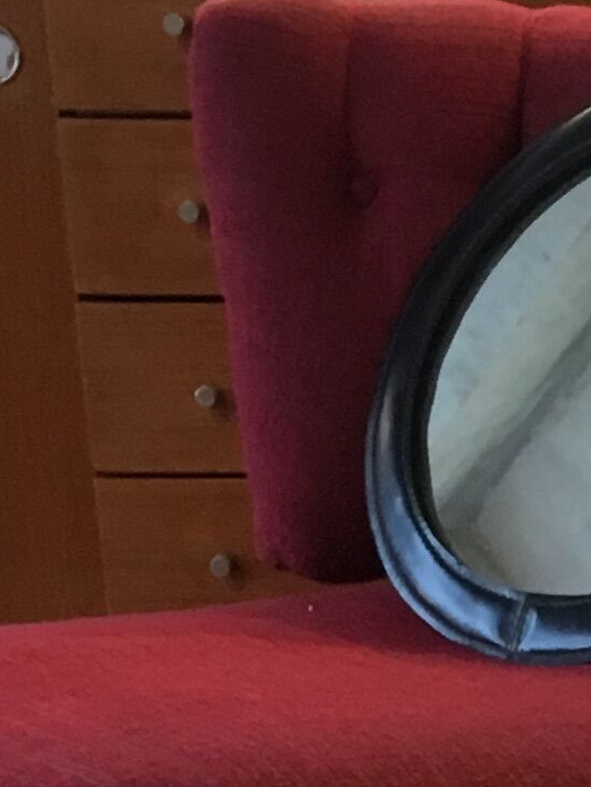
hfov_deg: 8.8
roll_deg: -0.2
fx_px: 3663
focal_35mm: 161
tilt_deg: -23.4
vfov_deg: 11.2
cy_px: 1537
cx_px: 1134
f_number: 2.2
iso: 125
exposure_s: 1/33
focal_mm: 4.15
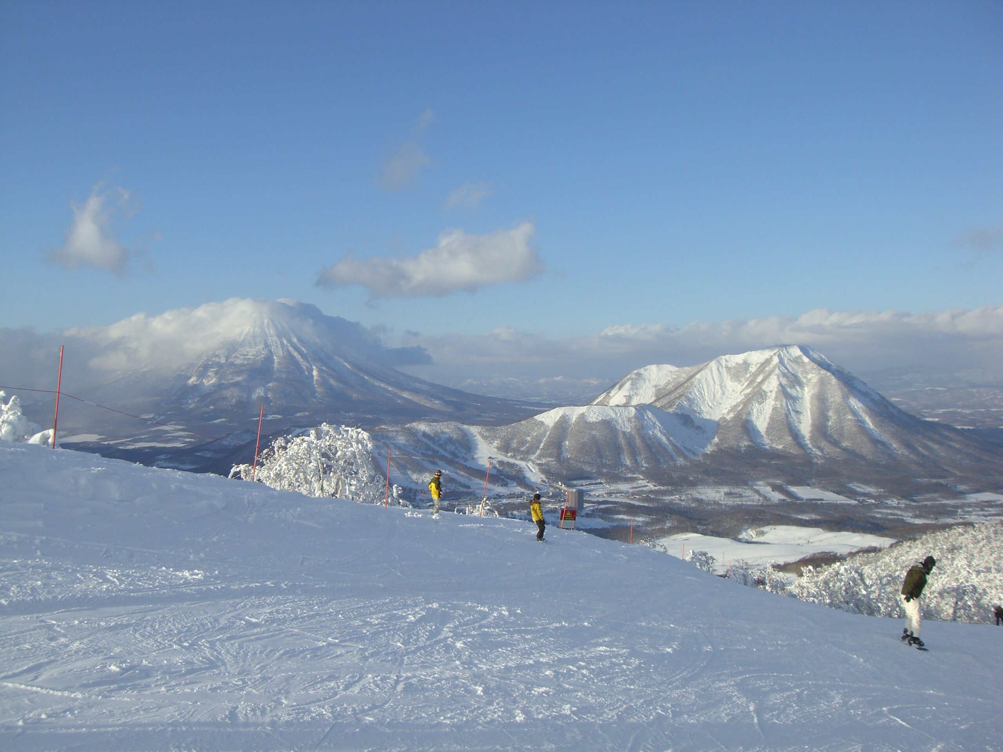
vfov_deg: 37.7
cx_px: 502
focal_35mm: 38
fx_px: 1101
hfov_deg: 49.0
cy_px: 376
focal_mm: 6.2
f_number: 4.3
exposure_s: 1/800
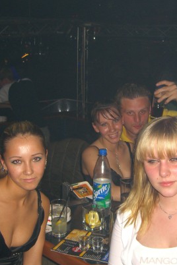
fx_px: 435
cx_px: 124
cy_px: 136
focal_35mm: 59
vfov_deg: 33.9
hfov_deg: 22.9
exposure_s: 1/60
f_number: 2.8
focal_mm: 7.9
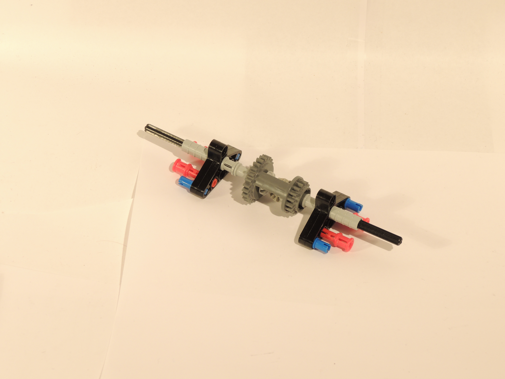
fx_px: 1969
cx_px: 252
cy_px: 190
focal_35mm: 135
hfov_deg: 14.6
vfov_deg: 11.0
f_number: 6.1
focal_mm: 24
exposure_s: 1/2.5
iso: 100
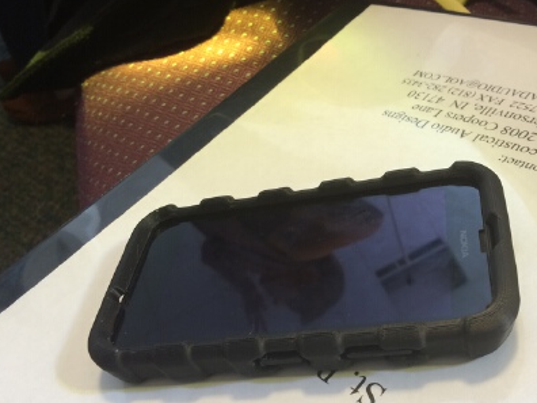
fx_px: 605
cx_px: 333
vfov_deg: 36.5
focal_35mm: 39
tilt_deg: -47.3
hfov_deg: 47.5
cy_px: 265
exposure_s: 1/30
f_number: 2.2
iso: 80
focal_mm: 4.15
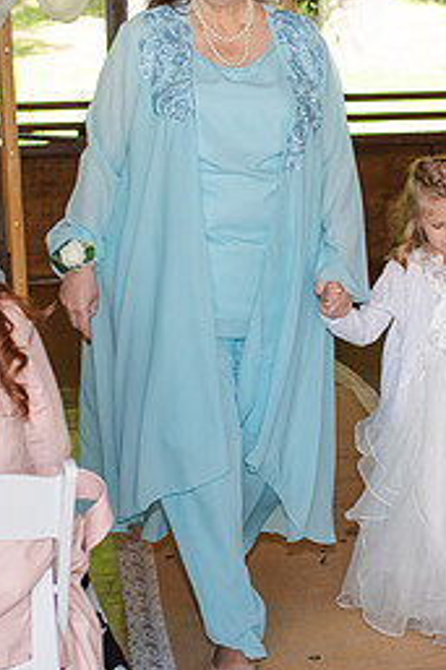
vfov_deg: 19.3
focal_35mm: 106
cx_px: 374
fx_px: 1972
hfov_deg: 12.8
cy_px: 287
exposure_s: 1/200
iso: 110
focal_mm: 35
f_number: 3.2
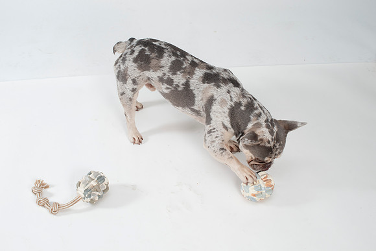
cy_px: 126
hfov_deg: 39.6
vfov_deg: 27.0
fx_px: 522
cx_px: 188
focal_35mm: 50
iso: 250
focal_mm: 50
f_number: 8
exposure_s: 1/200
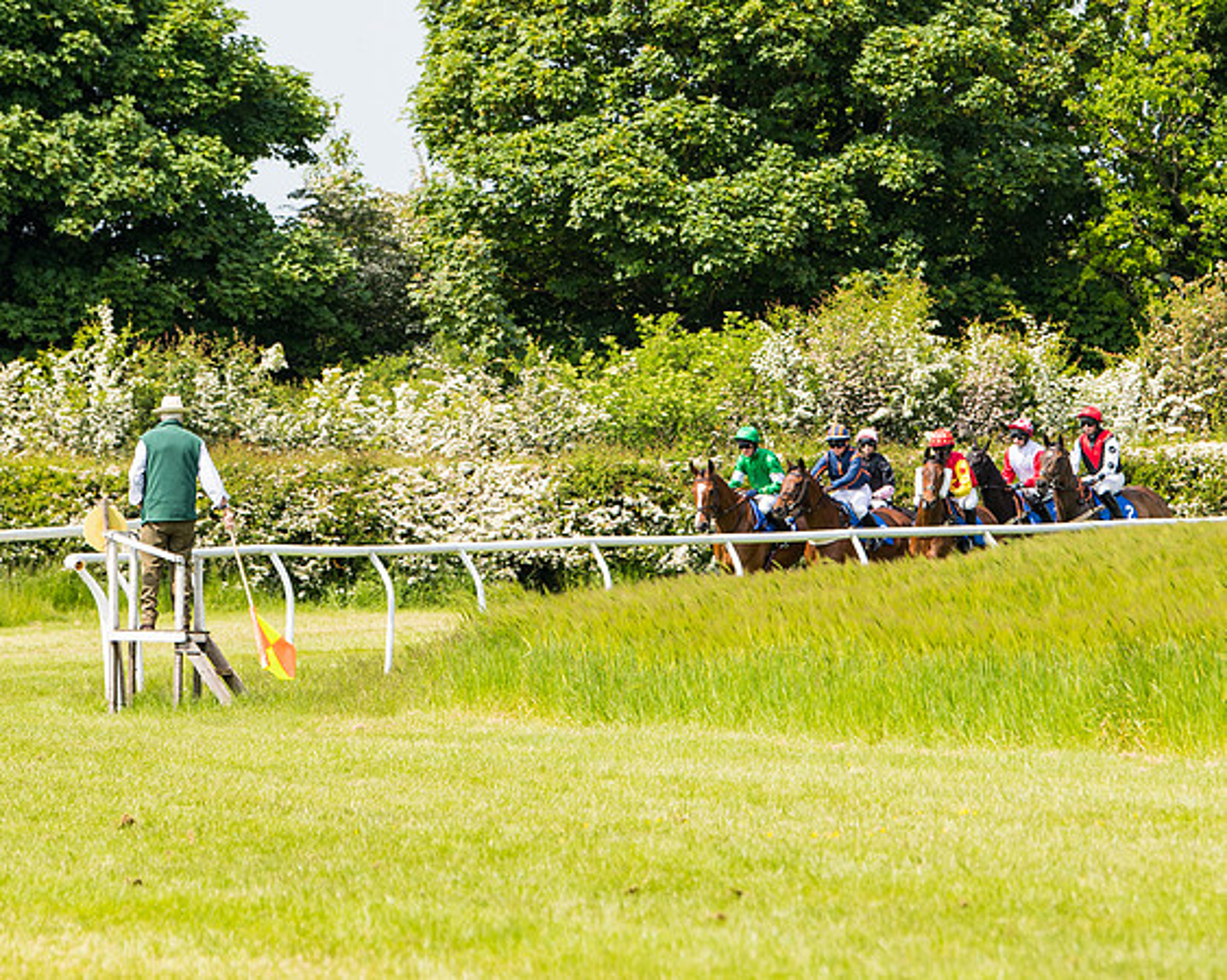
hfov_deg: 6.7
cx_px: 634
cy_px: 458
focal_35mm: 289
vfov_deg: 5.4
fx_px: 10489
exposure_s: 1/1250
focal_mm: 150
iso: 200
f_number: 4
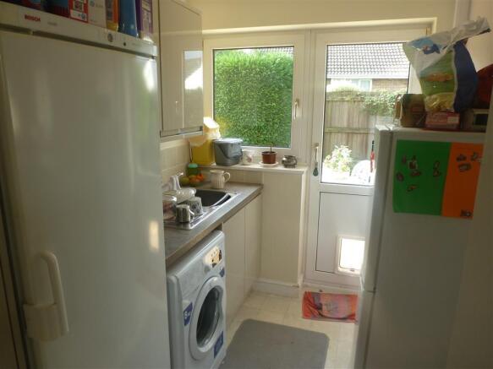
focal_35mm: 24
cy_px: 184
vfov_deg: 56.8
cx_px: 246
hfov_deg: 71.6
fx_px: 342
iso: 125
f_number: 3.3
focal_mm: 4.3
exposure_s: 1/60
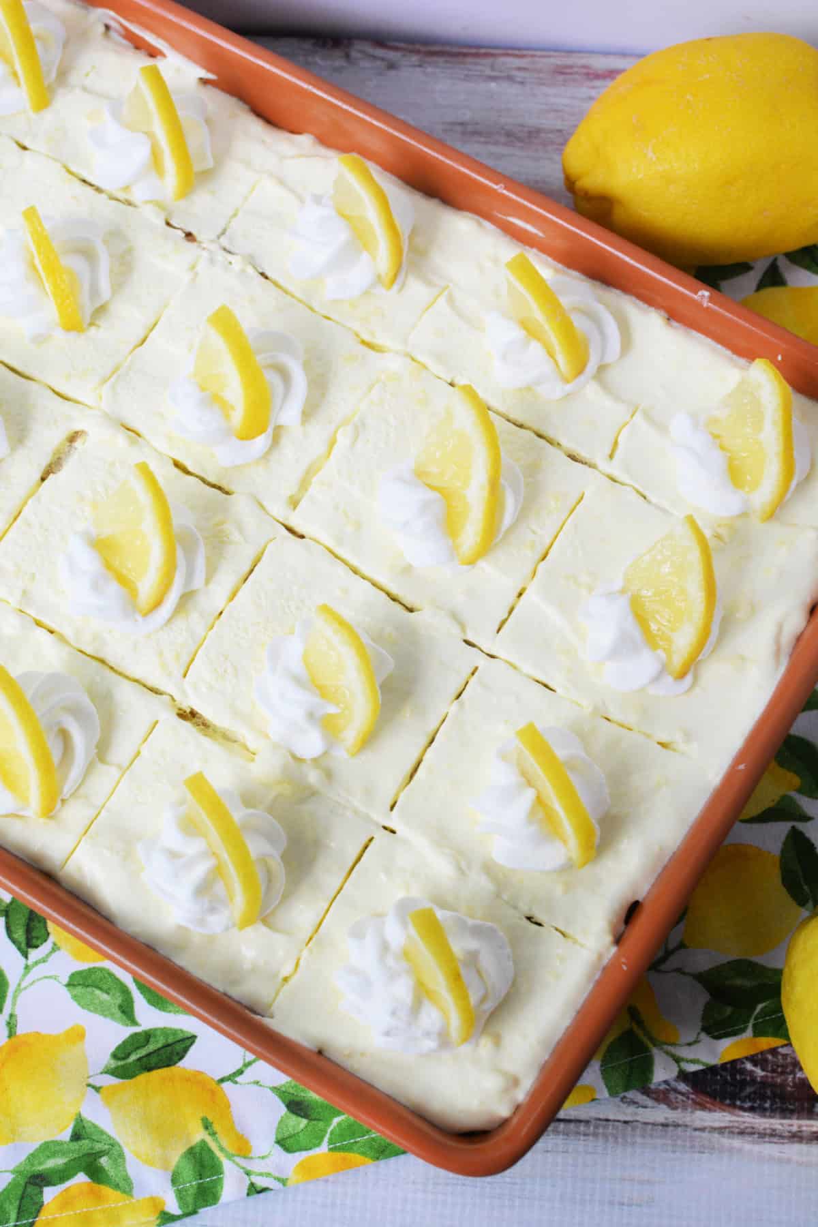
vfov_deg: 37.9
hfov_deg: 25.8
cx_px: 409
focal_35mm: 52
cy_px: 614
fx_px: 1789
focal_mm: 35
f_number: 5.6
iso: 400
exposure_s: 1/125
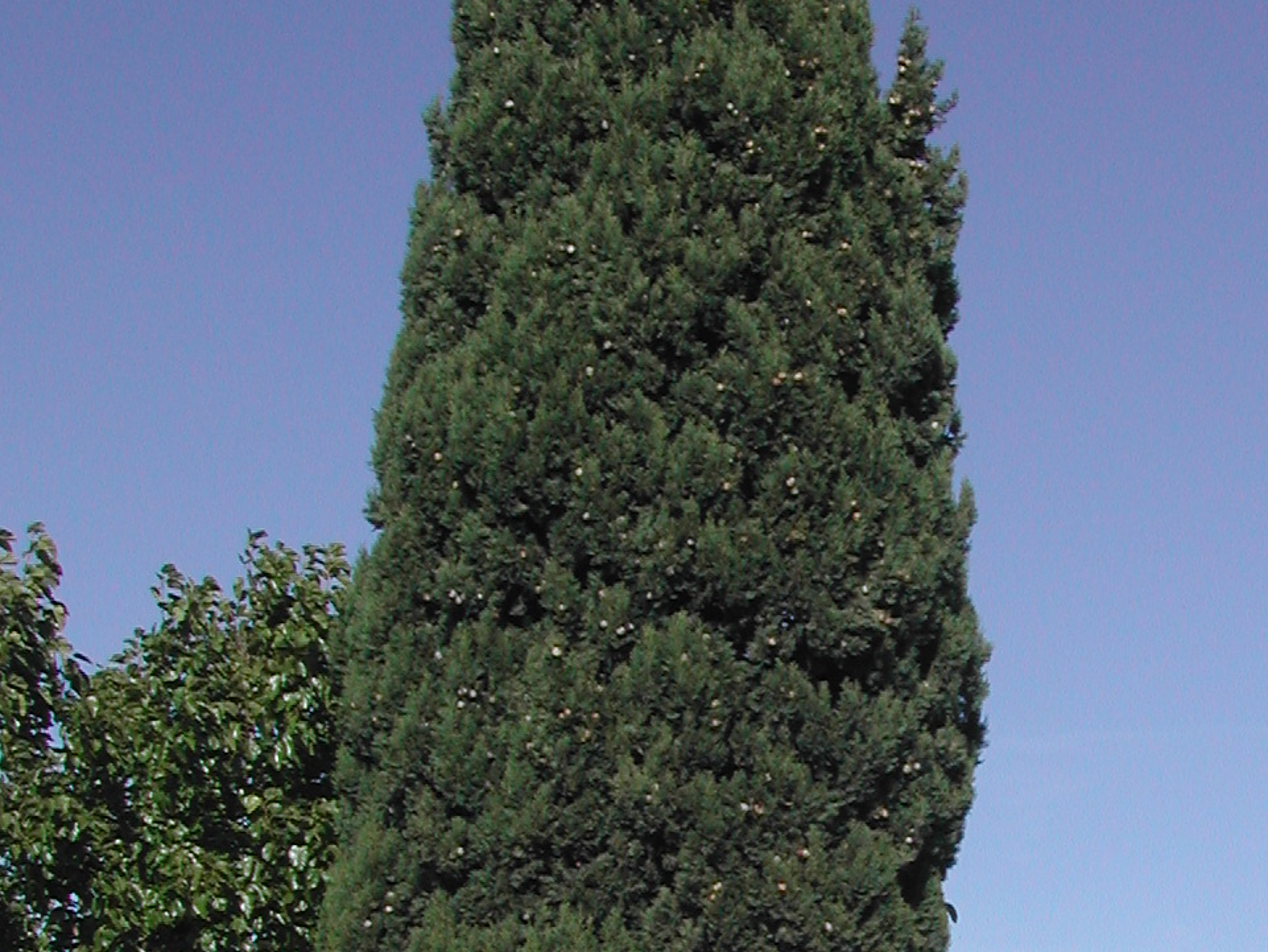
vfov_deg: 17.9
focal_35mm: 81
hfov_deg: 23.8
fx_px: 2967
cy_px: 856
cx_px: 971
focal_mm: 8
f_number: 7.6
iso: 100
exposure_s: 1/352
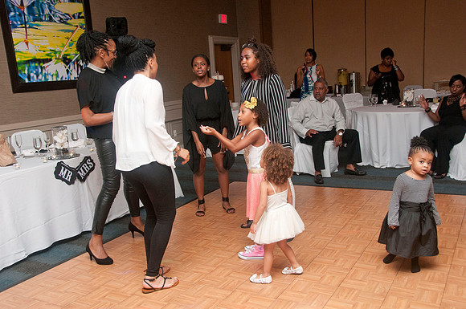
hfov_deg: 53.2
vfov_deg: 36.8
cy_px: 154
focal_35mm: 36
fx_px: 465
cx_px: 233
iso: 800
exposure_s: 1/125
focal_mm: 24
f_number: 5.6
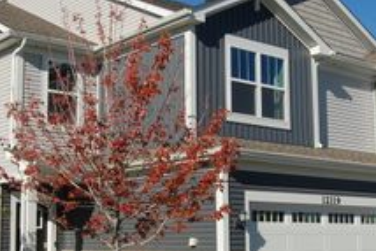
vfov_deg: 21.6
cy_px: 148
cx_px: 155
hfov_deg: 31.8
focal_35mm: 63
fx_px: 658
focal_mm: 18
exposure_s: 1/400
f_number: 10
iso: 200
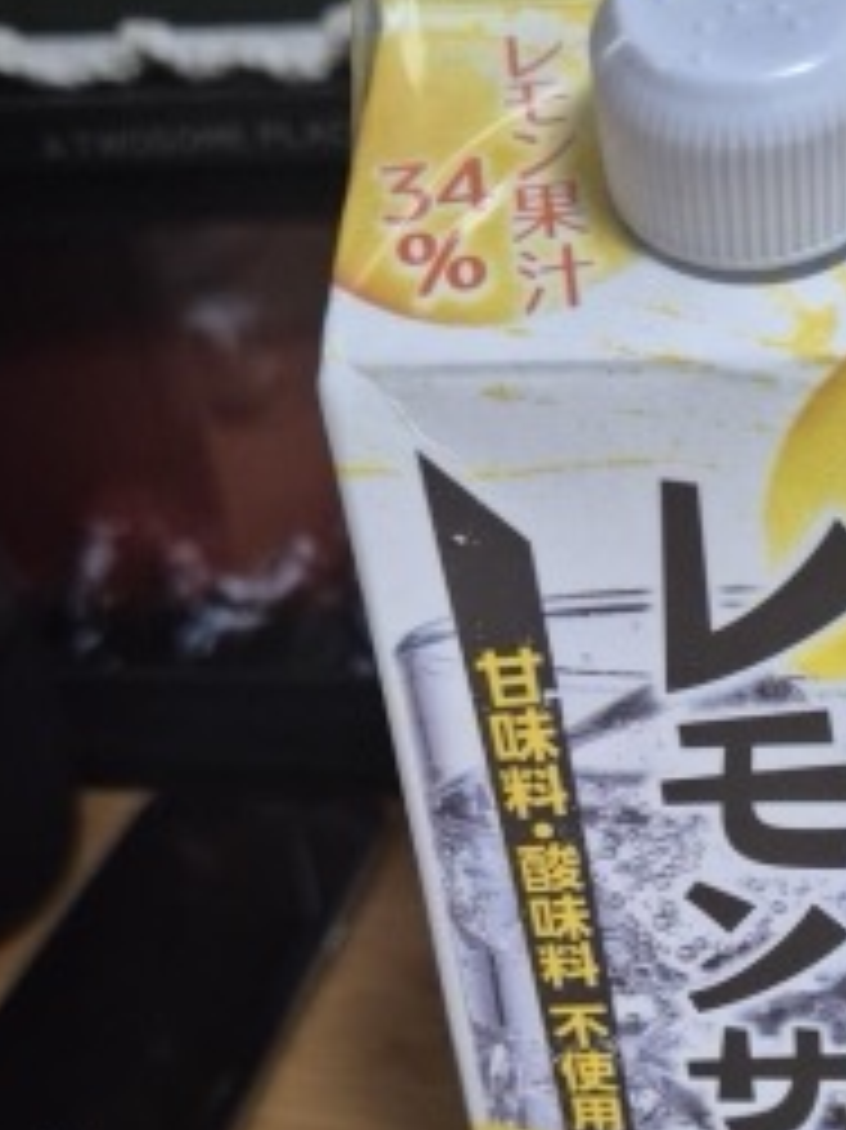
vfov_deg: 42.1
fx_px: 1435
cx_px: 698
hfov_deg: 31.8
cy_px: 797
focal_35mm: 44
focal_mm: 5.4
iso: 500
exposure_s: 1/120
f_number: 1.8
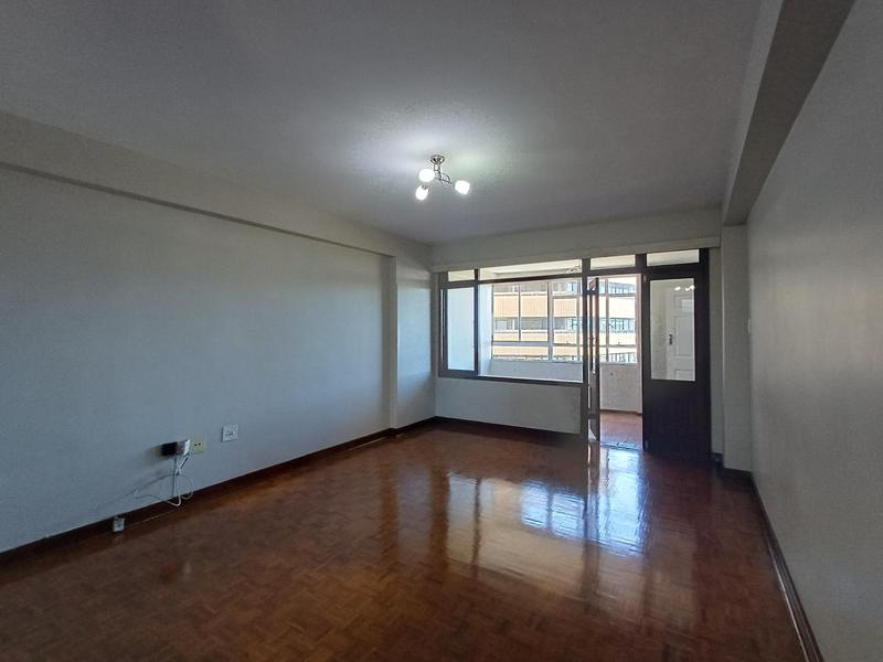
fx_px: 408
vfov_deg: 78.1
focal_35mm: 16
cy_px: 331
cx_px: 442
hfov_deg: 94.5
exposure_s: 1/50
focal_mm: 1.64
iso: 160
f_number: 2.2
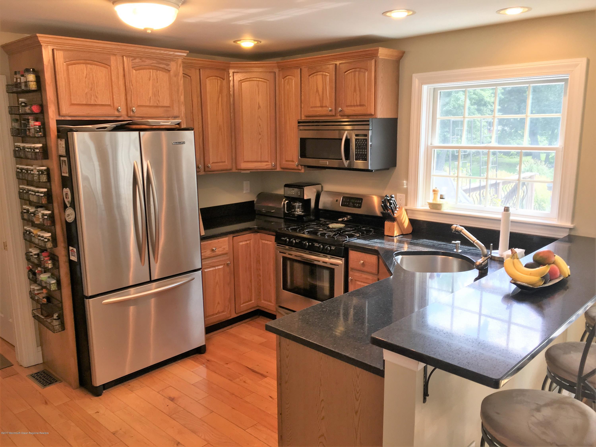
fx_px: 499
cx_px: 298
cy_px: 224
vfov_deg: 48.2
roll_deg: +1.1
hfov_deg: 61.7
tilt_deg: -9.9
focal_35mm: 29
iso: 32
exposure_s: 1/30
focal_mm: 4.15
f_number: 2.2
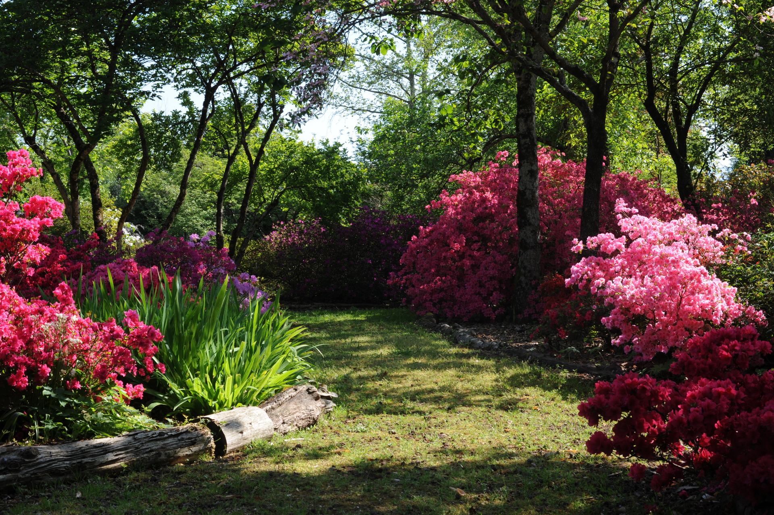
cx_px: 387
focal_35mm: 50
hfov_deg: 39.6
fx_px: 1074
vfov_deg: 27.0
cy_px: 258
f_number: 16
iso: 400
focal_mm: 50
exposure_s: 1/100
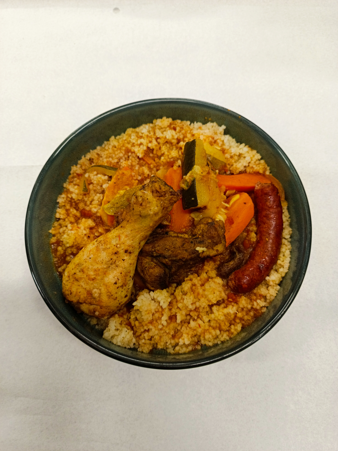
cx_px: 169
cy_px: 226
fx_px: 312
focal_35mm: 24
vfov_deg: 71.6
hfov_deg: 56.8
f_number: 1.7
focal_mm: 5.31
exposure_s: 1/50
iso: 141
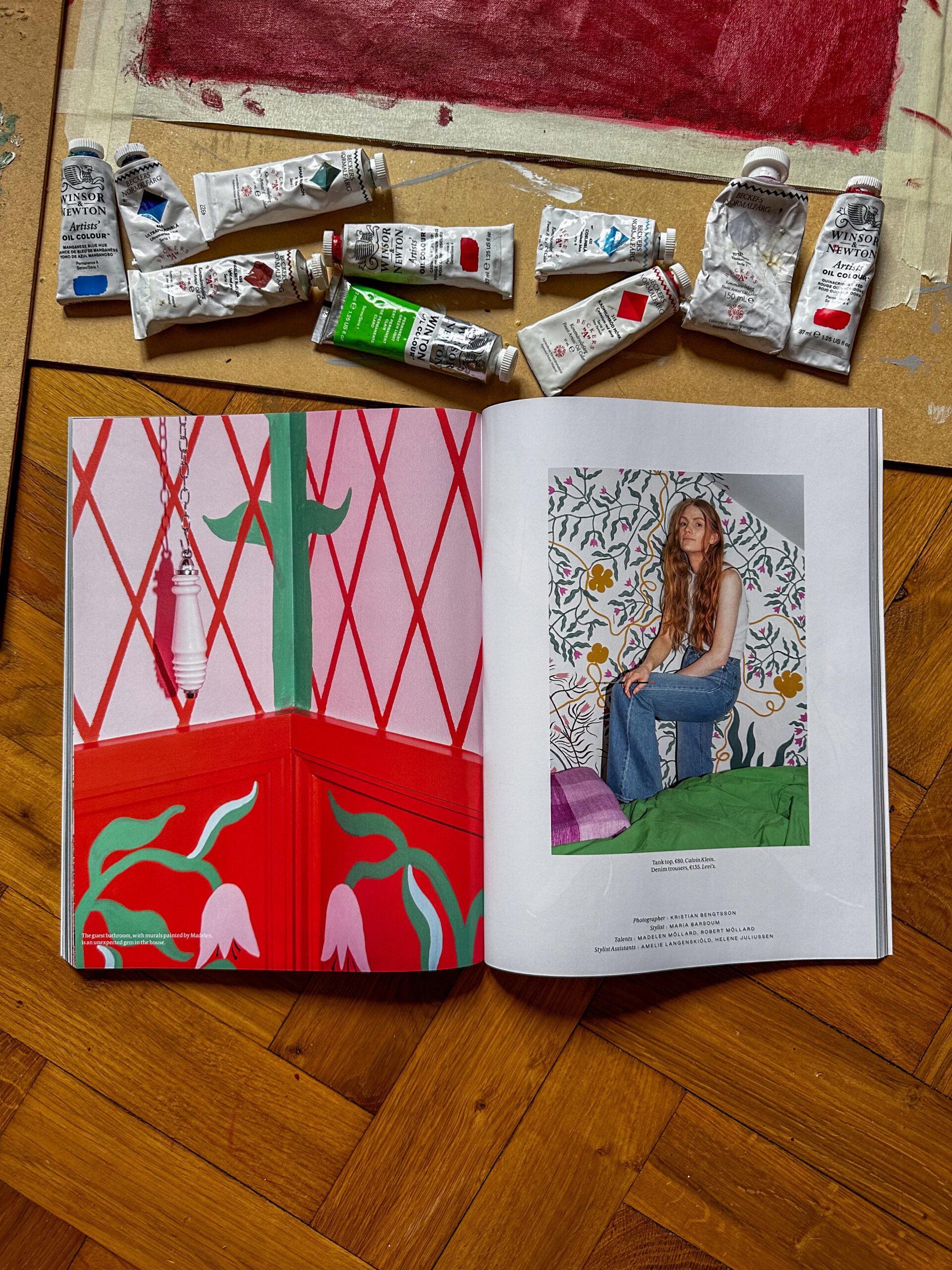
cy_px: 635
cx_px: 476
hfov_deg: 56.8
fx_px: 880
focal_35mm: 24
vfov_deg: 71.6
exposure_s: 1/120
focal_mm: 6.86
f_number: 1.8
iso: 160
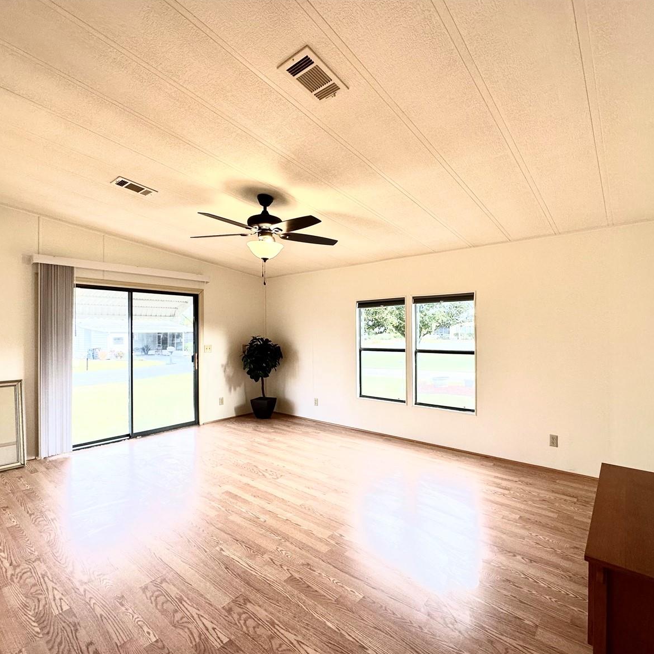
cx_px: 340
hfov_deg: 83.9
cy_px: 330
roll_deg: -0.1
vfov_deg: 84.0
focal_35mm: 17
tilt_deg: +0.7
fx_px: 363
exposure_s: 1/120
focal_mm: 2.22
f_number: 2.2
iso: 80
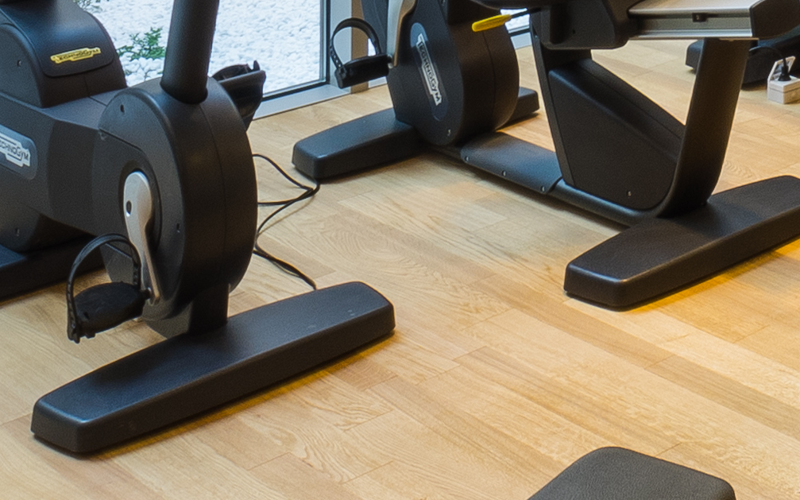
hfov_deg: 23.4
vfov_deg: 14.9
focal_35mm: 73
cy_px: -478
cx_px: 1157
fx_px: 1591
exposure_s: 1/5
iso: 100
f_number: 11
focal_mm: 8
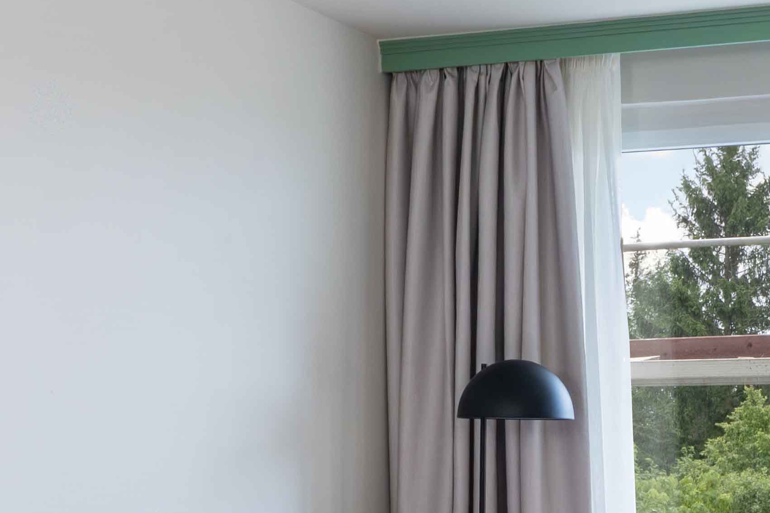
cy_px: 518
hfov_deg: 23.2
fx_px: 1860
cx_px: 550
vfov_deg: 15.4
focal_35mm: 87
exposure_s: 1/80
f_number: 14
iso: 1000
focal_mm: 18
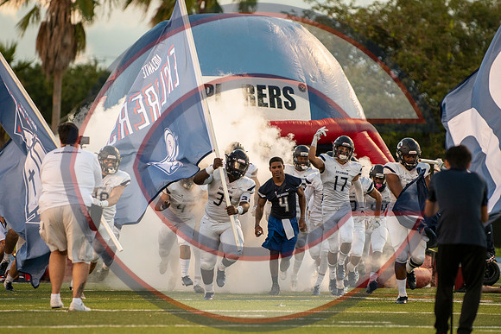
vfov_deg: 4.6
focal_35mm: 300
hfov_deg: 6.9
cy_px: 167
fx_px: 4176
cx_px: 250
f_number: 2.8
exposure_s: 1/1600
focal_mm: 200
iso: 1800
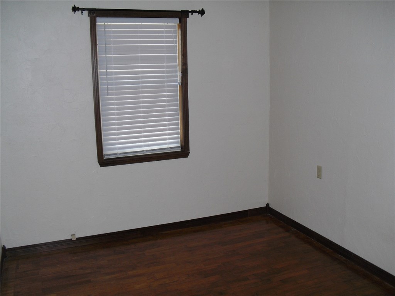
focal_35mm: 36
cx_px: 198
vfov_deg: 39.7
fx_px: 411
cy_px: 148
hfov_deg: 51.4
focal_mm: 6.3
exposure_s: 1/60
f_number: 3.1
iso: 200
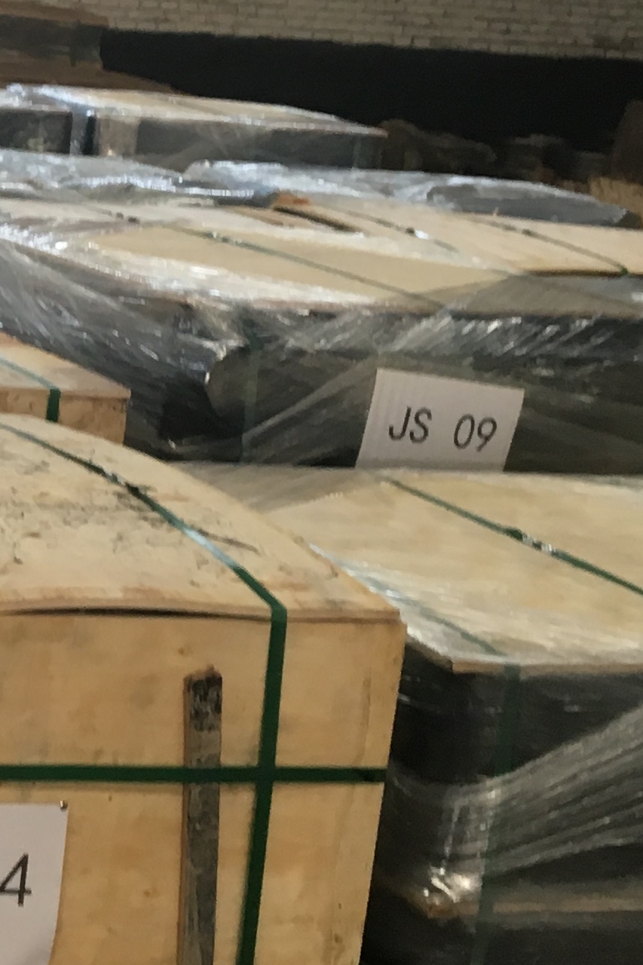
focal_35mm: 95
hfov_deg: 13.3
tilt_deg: -6.4
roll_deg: -4.5
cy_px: 317
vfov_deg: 21.4
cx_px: -423
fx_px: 2546
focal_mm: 4.15
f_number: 2.2
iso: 80
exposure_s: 1/33
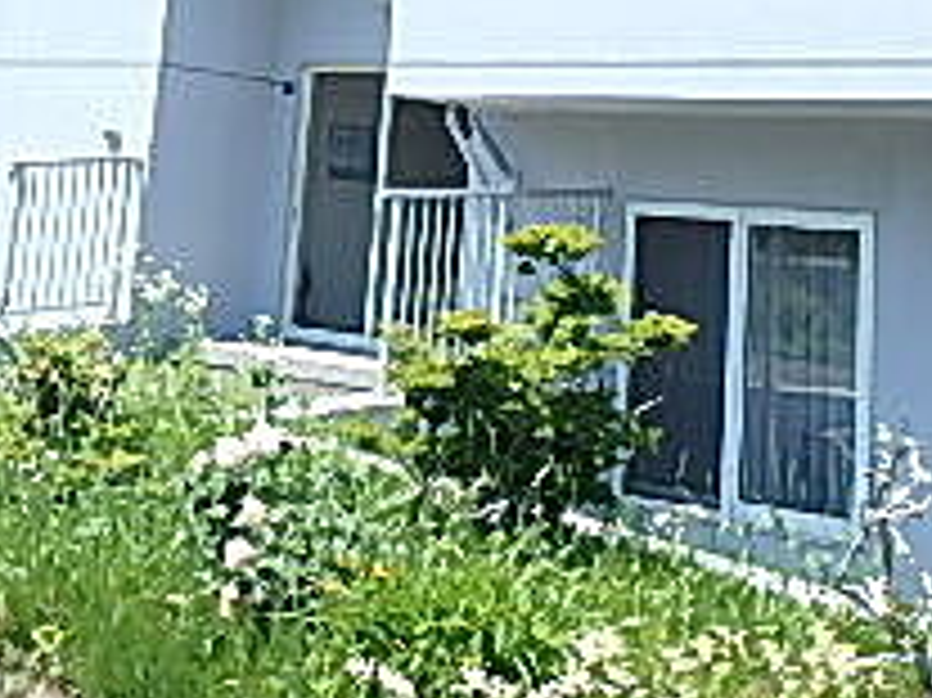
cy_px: -189
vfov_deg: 20.7
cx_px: 410
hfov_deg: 29.8
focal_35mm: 65
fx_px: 1749
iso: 125
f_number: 3.5
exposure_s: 1/640
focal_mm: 3.7
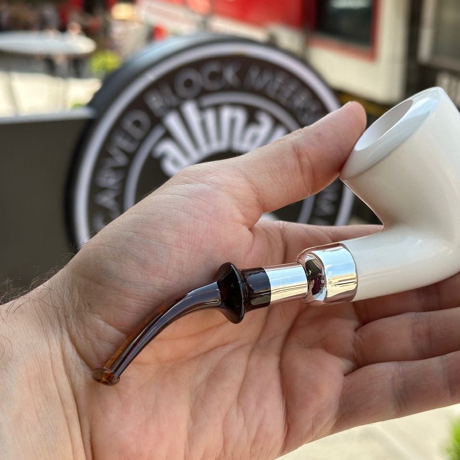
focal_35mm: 57
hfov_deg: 29.9
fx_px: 857
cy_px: 231
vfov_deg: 30.0
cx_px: 293
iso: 64
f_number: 1.78
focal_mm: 6.86
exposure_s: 1/729
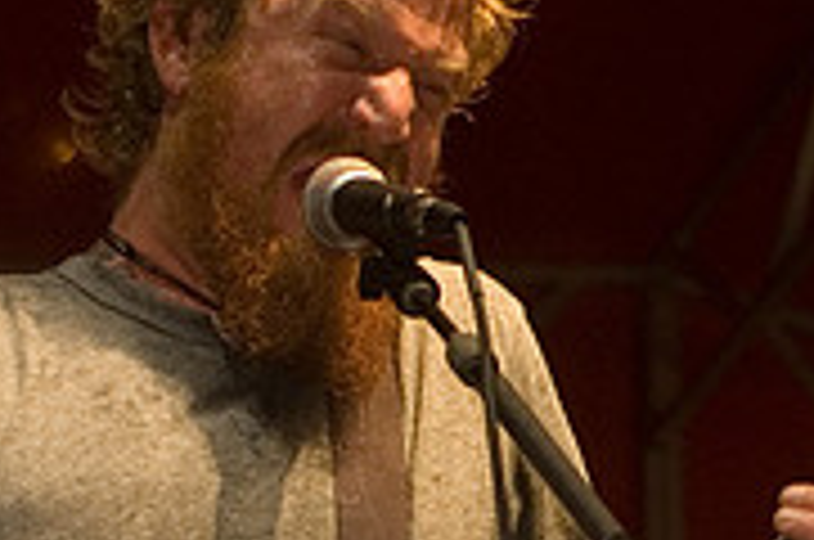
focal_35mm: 212
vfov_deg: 6.4
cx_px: 657
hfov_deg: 9.7
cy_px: 558
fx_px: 4785
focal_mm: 44
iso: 800
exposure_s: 1/100
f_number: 3.2
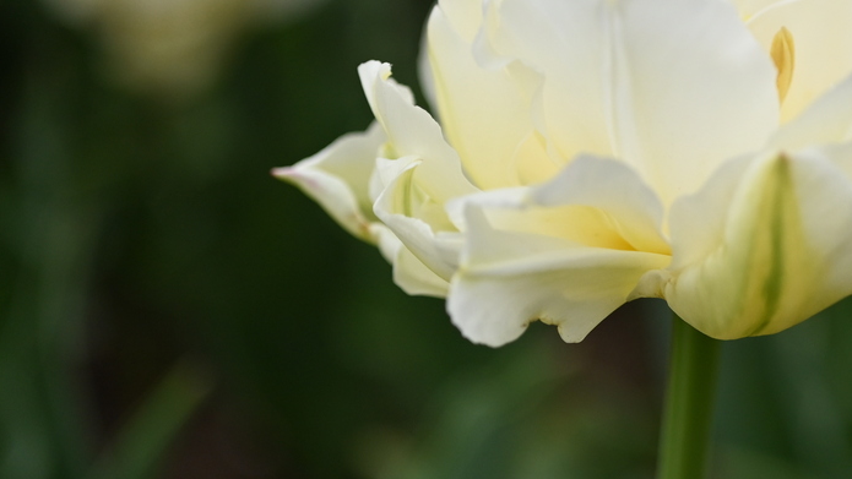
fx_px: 2553
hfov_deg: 18.7
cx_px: 748
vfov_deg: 10.7
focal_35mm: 113
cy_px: 131
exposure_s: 1/8000
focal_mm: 50
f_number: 3.5
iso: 640
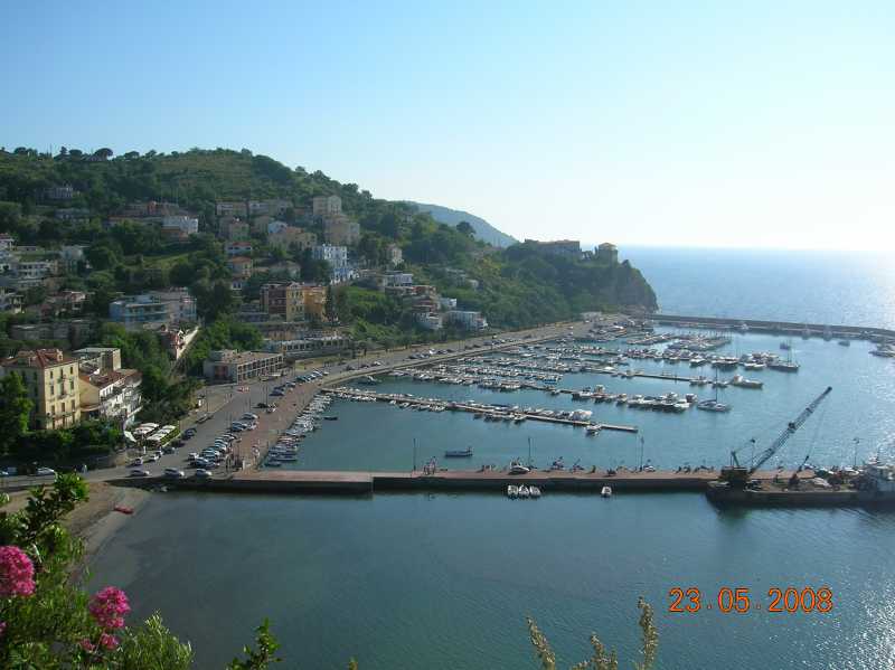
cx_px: 448
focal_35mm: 34
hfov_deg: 54.0
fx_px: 879
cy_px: 335
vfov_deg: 41.8
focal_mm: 5.7
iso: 50
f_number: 4.9
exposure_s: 1/588
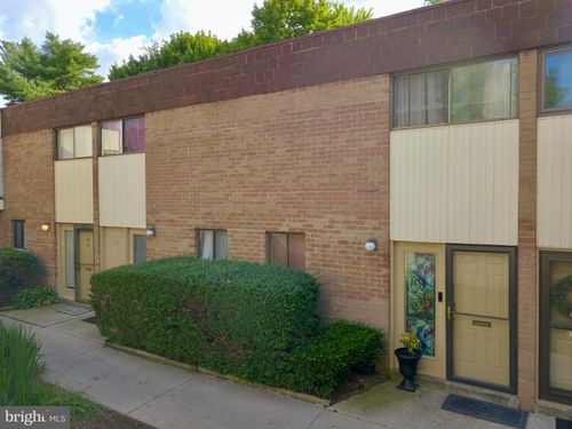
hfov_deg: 67.3
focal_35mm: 26
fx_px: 430
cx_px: 286
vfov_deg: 53.1
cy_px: 214
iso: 178
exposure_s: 1/100
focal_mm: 4.73
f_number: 2.2
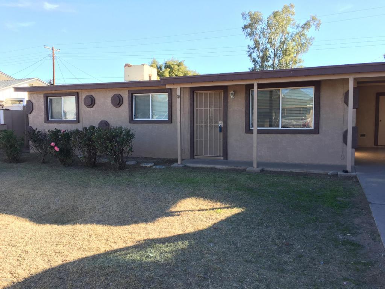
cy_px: 144
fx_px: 323
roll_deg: +0.1
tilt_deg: -3.9
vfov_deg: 48.2
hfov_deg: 61.7
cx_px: 192
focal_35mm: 29
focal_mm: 4.15
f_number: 2.2
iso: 25
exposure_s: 1/213
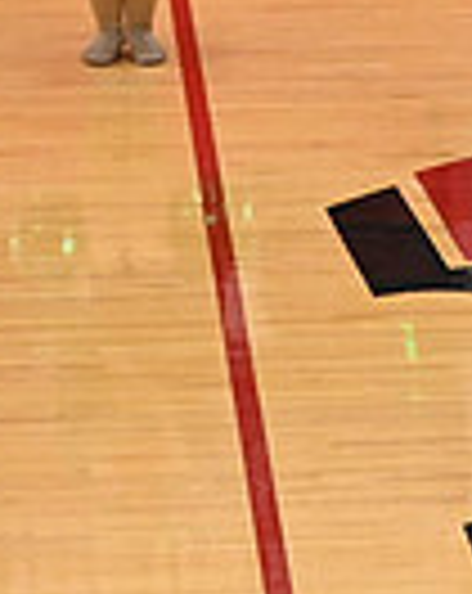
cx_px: 1272
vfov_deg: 4.5
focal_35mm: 434
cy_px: -187
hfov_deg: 3.5
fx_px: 7605
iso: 8000
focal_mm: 70
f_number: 4
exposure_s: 1/400
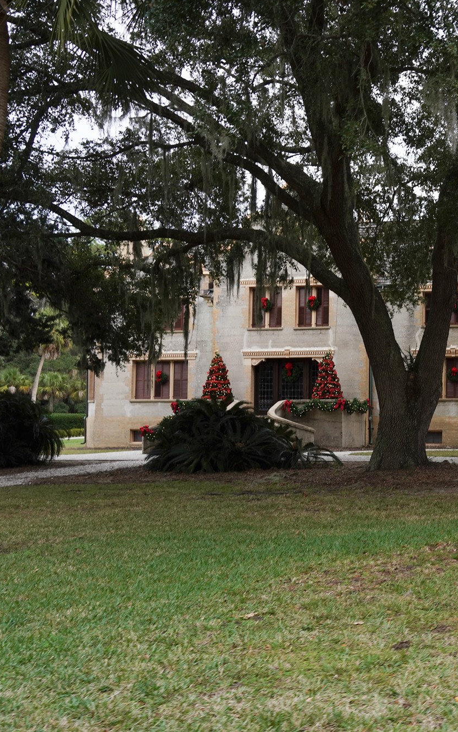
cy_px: 365
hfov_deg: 26.6
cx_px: 547
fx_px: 858
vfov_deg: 46.2
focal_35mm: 43
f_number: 9
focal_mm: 28
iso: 400
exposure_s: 1/200
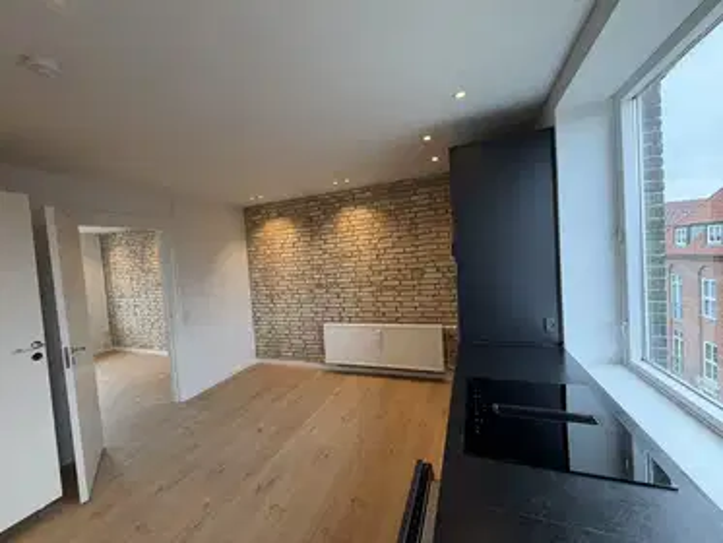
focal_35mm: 14
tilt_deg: -2.9
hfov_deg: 102.0
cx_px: 362
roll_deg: +3.4
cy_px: 272
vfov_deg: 85.7
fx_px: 293
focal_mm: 2.22
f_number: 2.2
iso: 100
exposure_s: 1/100
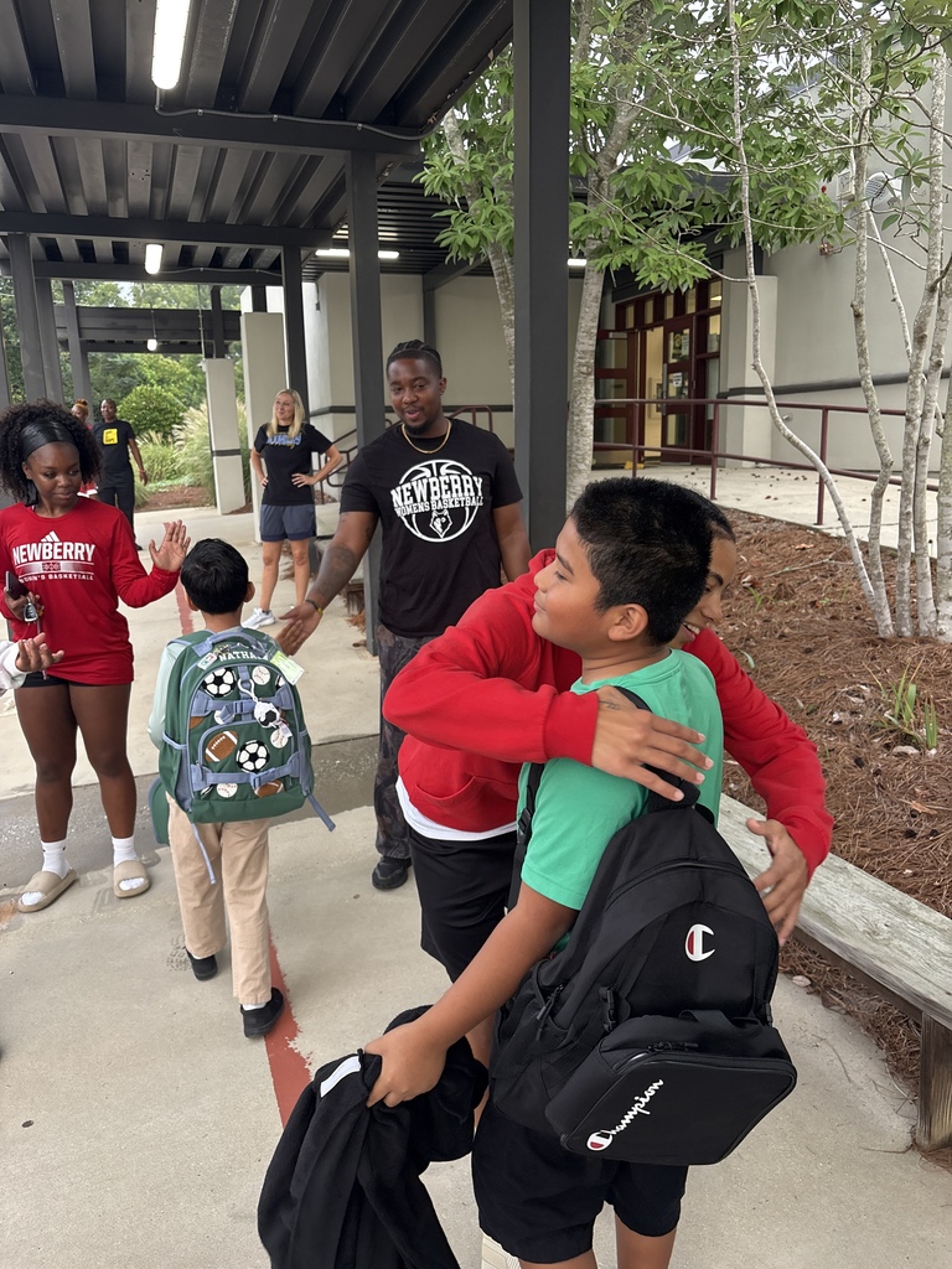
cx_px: 476
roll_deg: +0.7
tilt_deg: -10.5
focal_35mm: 26
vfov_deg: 67.3
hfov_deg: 53.1
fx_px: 953
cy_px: 634
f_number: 1.6
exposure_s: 1/121
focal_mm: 5.96
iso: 100
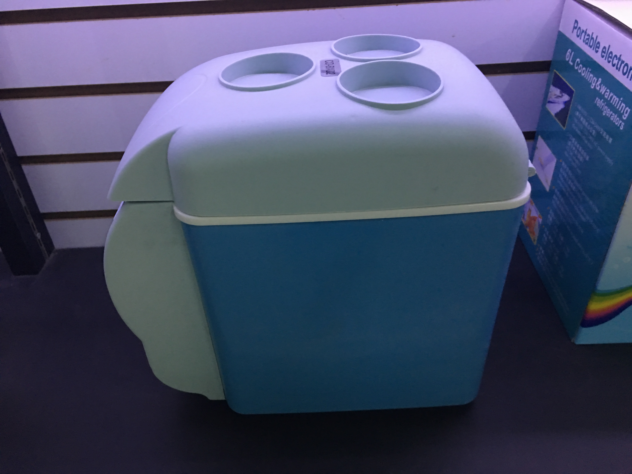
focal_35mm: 29
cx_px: 316
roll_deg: +1.6
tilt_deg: -36.7
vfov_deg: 48.2
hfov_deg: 61.7
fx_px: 529
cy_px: 237
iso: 100
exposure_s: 1/17
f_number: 2.2
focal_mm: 4.15
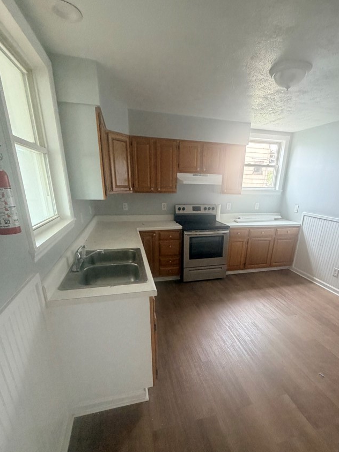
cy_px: 262
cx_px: 187
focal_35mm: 17
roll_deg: -1.2
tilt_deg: -18.8
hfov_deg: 74.5
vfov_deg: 90.3
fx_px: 222
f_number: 2.2
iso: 320
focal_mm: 2.22
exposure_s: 1/67
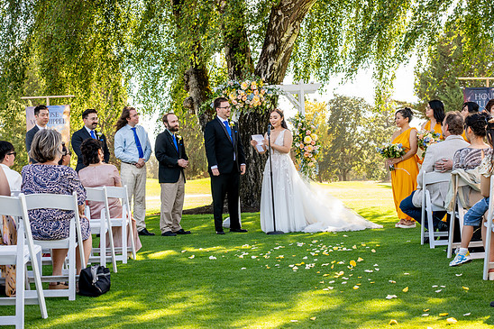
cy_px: 171
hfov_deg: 36.3
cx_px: 247
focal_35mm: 55
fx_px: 754
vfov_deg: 24.6
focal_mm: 35
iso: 500
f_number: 4
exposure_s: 1/400
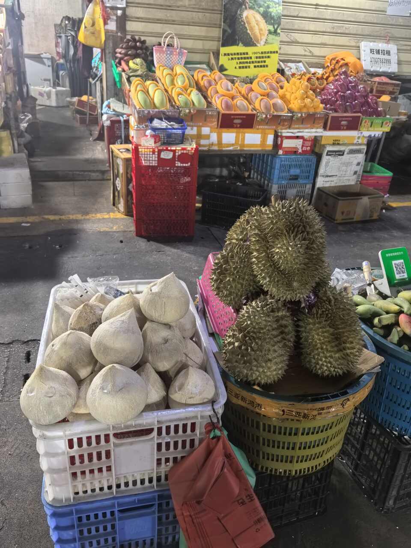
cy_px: 274
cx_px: 206
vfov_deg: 65.3
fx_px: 427
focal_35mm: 27
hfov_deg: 51.4
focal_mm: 6.98
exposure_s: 1/50
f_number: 2
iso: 320
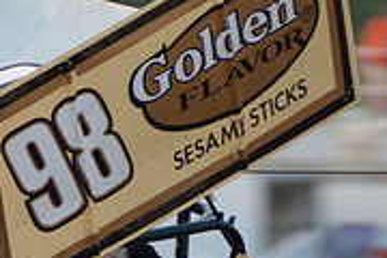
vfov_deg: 1.4
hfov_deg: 2.1
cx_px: 4
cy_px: 346
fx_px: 10384
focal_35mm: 966
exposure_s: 1/400
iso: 100
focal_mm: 200
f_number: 2.8
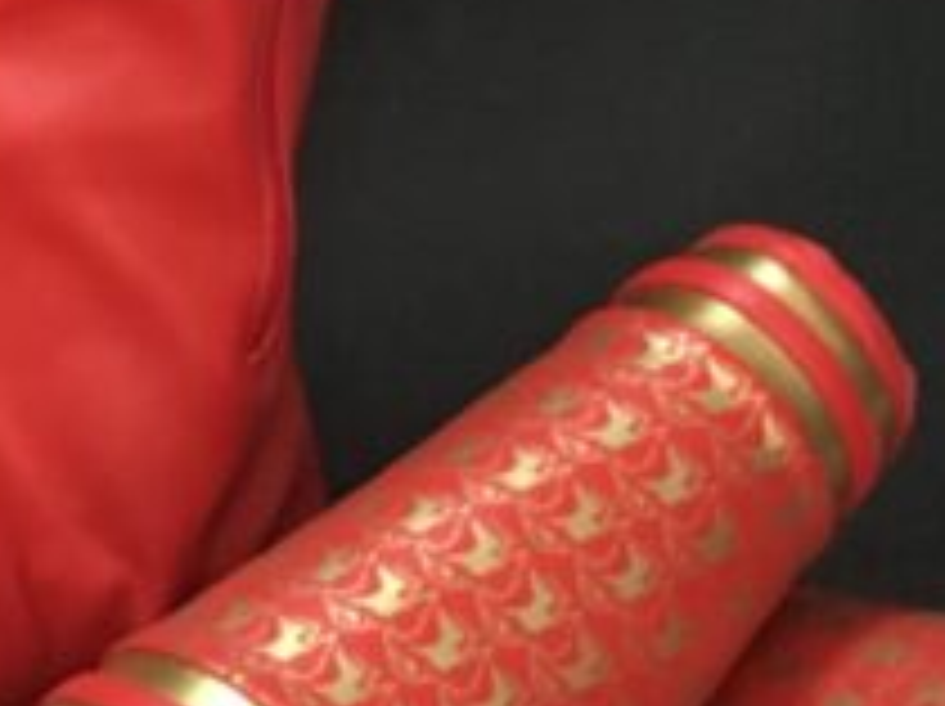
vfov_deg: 8.9
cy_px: 445
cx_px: -508
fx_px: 4527
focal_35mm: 166
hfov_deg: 11.4
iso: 200
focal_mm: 4.15
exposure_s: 1/20
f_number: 2.2
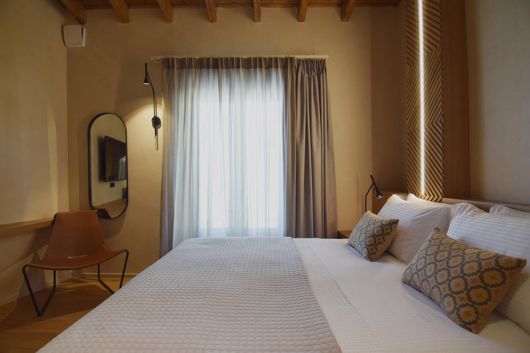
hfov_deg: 95.0
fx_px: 243
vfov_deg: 72.0
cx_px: 265
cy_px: 176
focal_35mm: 16
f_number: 4.5
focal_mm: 11
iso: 400
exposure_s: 1/80
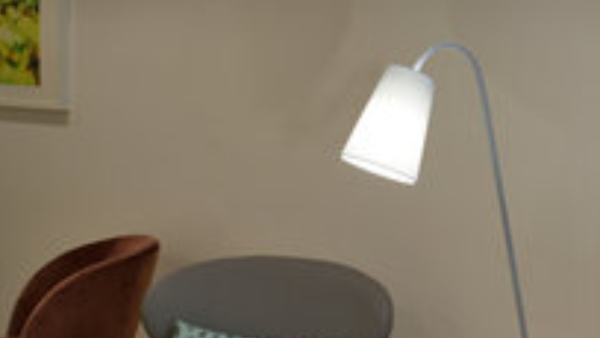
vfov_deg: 12.6
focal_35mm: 96
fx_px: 1528
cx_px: 418
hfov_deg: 22.1
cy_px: 259
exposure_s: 1/125
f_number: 4
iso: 800
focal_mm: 26
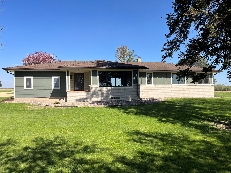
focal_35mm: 26
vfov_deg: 53.1
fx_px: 174
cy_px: 86
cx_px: 116
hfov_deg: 67.3
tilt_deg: +1.4
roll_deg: +0.6
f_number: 1.6
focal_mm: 5.1
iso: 50
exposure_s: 1/3135
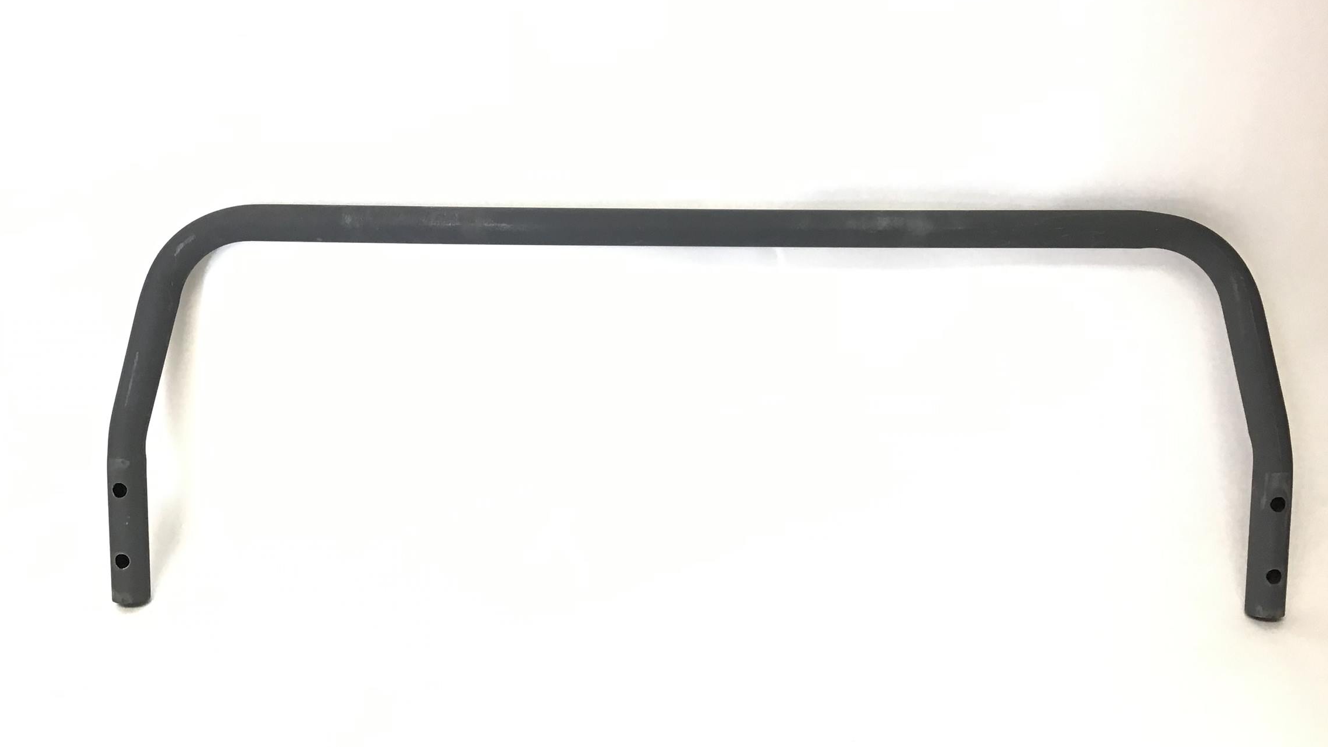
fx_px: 1197
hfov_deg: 58.0
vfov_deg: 34.6
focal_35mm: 34
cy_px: 381
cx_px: 667
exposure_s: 1/33
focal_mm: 3.3
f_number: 2.4
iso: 40
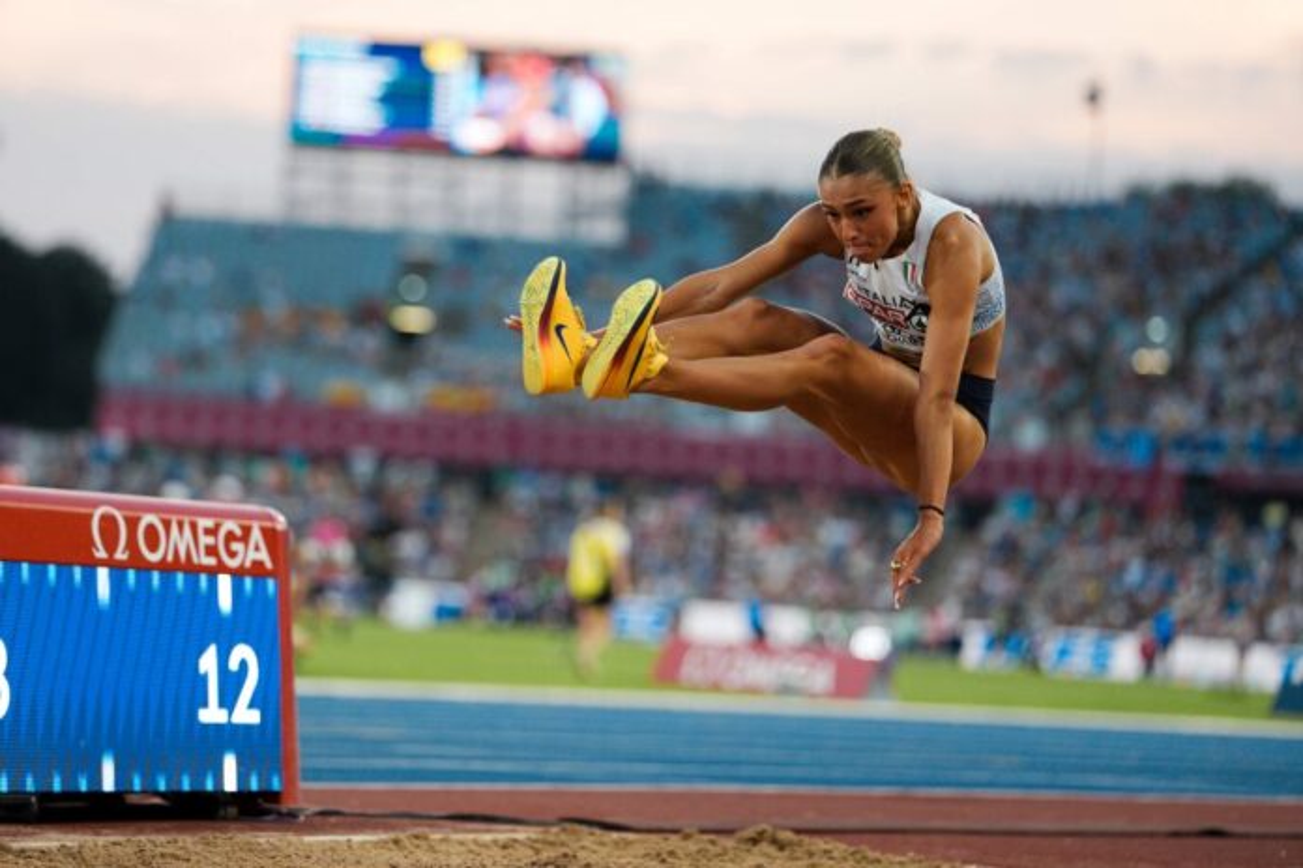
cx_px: 652
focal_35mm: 122
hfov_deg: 16.8
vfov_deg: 11.2
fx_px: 4415
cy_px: 434
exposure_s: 1/2000
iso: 1000
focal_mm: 122
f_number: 2
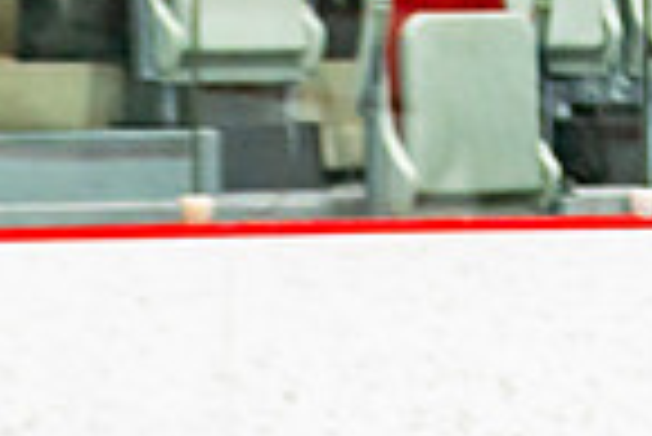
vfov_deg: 1.9
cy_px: 984
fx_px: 13089
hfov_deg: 2.9
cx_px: 378
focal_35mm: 722
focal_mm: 105
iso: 500
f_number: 2.8
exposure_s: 1/640
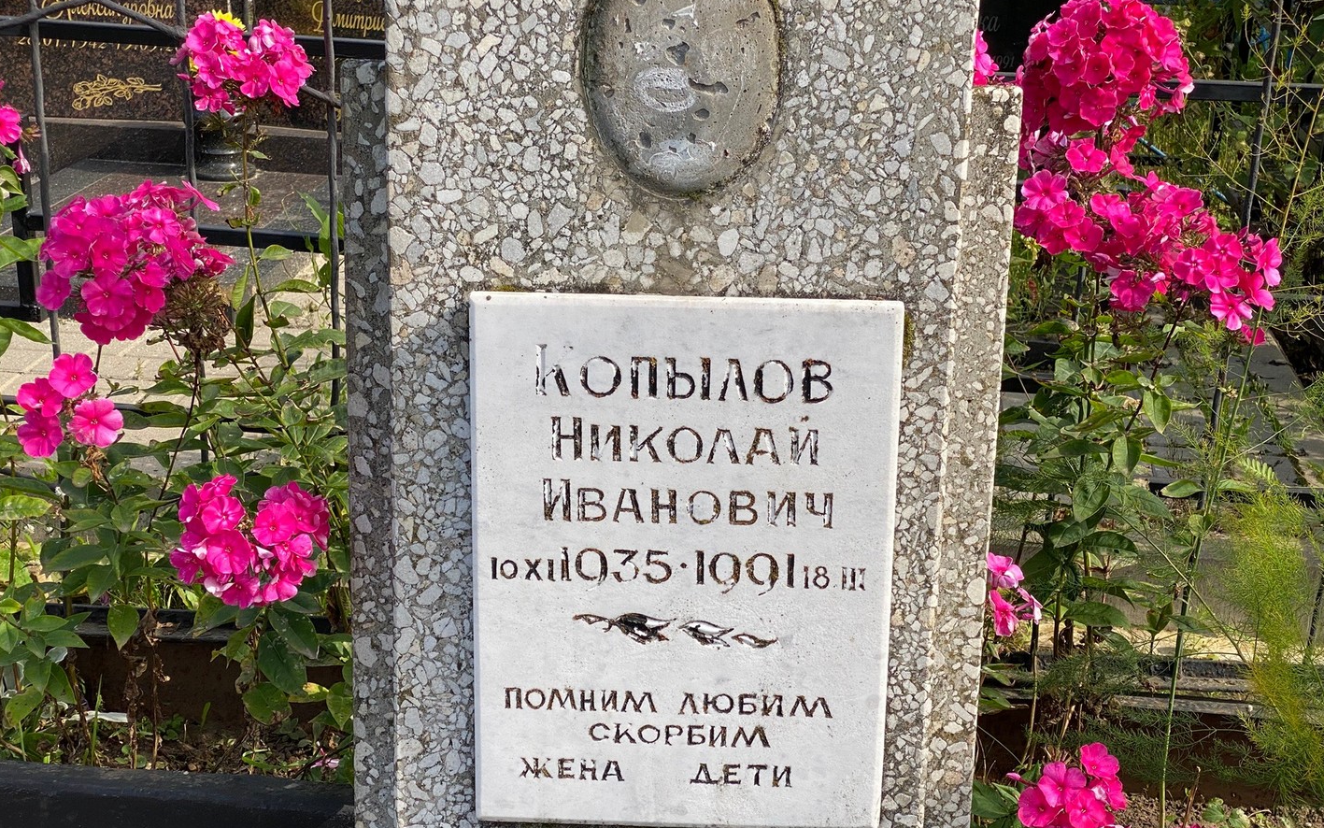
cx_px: 670
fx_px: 2021
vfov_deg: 23.1
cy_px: 482
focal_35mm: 56
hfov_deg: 36.3
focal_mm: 6
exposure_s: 1/461
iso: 20
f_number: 2
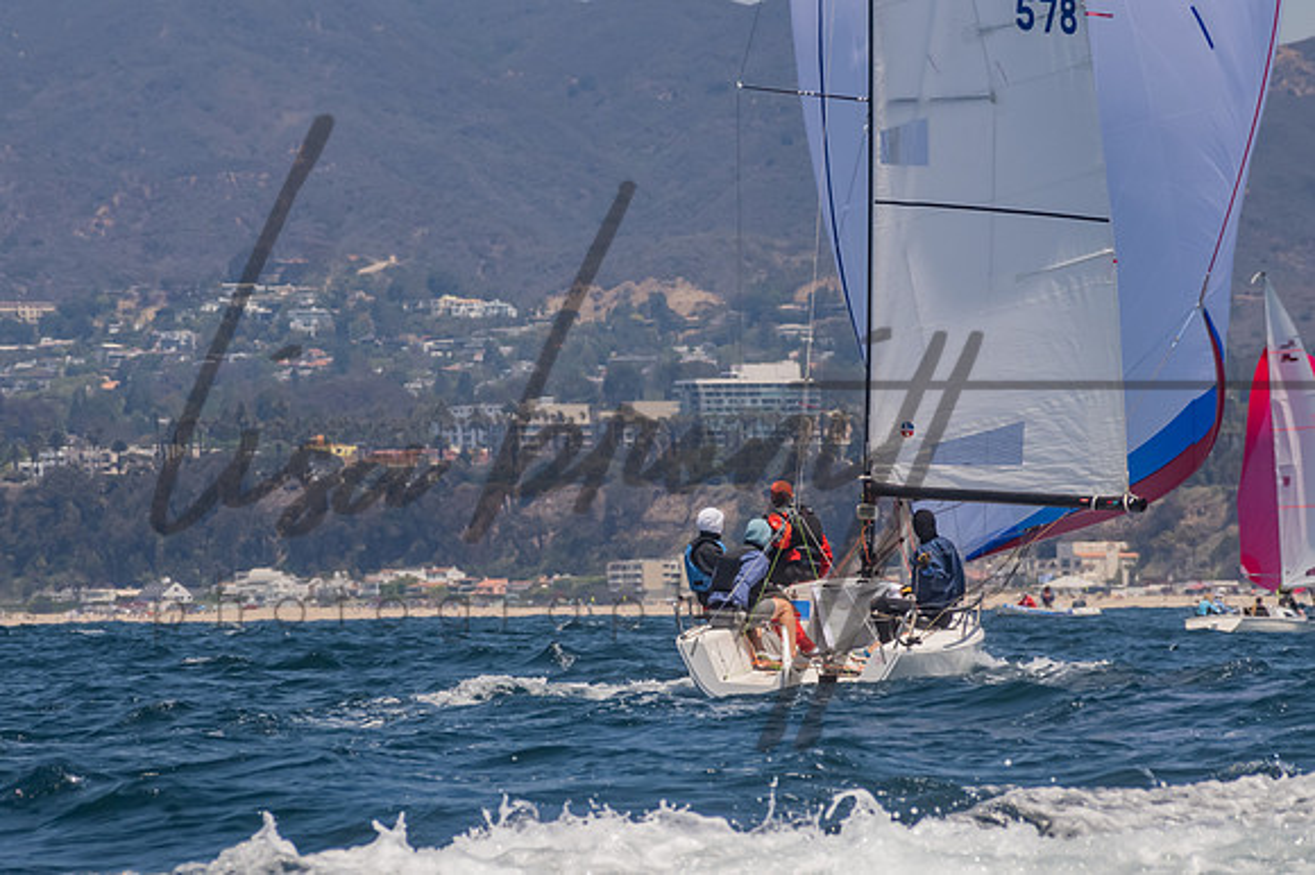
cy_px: 439
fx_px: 14736
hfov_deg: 5.1
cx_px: 629
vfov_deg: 3.4
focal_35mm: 404
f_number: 14
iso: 640
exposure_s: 1/1000
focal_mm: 250
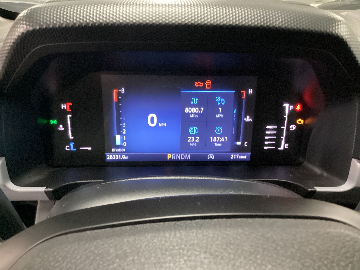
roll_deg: -1.8
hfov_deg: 58.4
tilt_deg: -26.3
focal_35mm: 31
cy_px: 135
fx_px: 322
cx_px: 180
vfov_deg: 45.4
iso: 640
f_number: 2.4
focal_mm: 3.3
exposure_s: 1/20
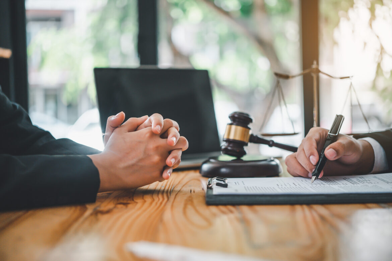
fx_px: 653
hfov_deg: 33.4
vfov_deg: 22.6
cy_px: 130
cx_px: 196
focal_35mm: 60
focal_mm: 60
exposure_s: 1/1000
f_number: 2.8
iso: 400
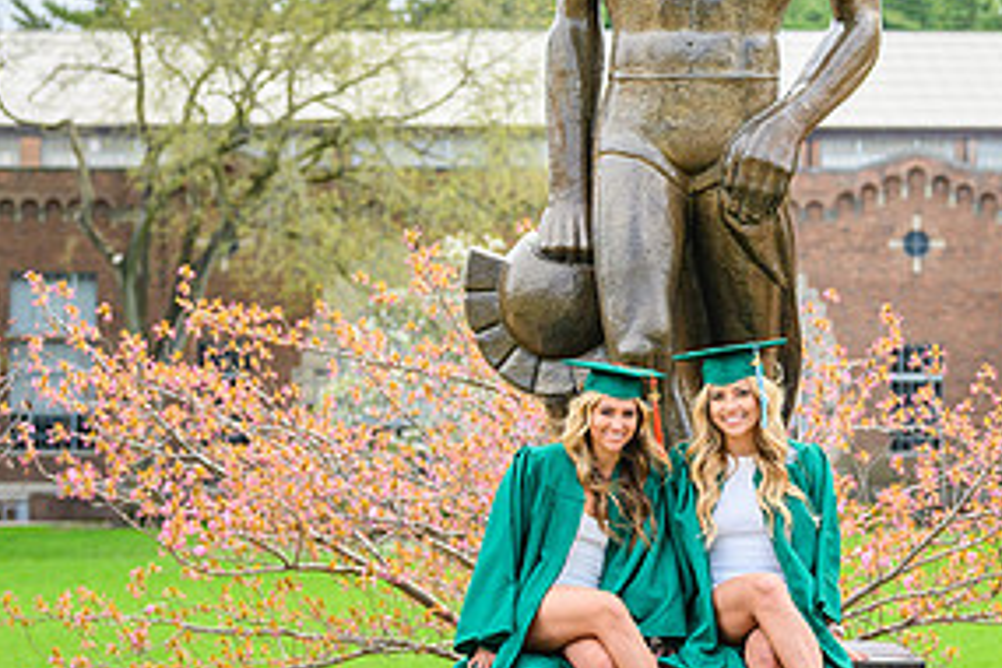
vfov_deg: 7.9
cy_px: 273
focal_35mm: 174
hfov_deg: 11.8
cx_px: 763
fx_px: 4843
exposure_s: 1/1250
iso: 400
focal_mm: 82
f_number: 4
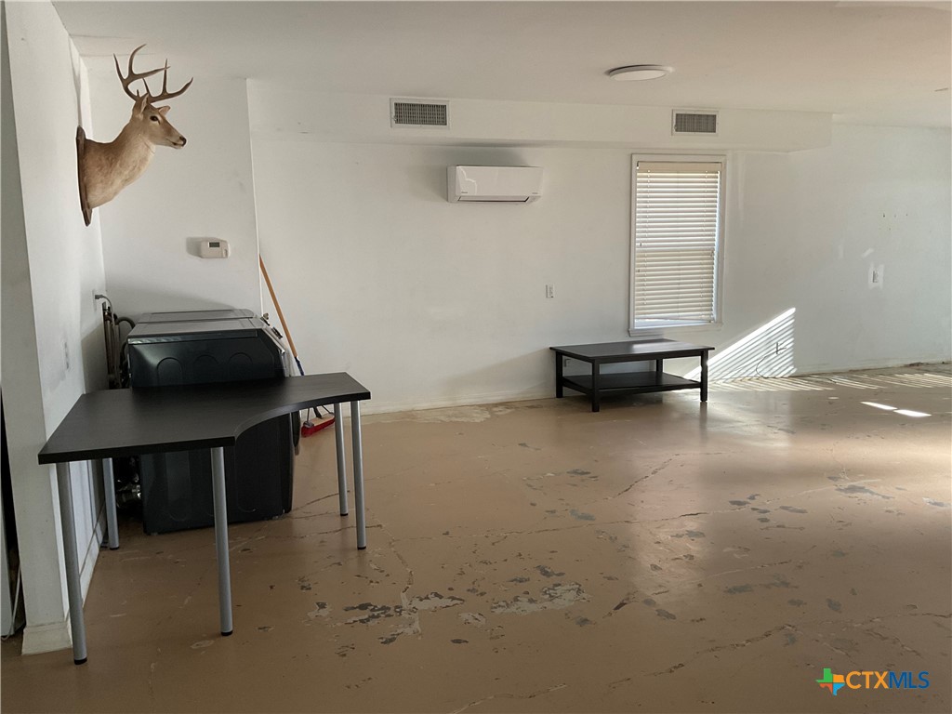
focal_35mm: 29
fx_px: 798
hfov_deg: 61.7
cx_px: 476
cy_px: 357
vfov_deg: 48.2
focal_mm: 3
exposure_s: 1/60
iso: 100
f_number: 1.8
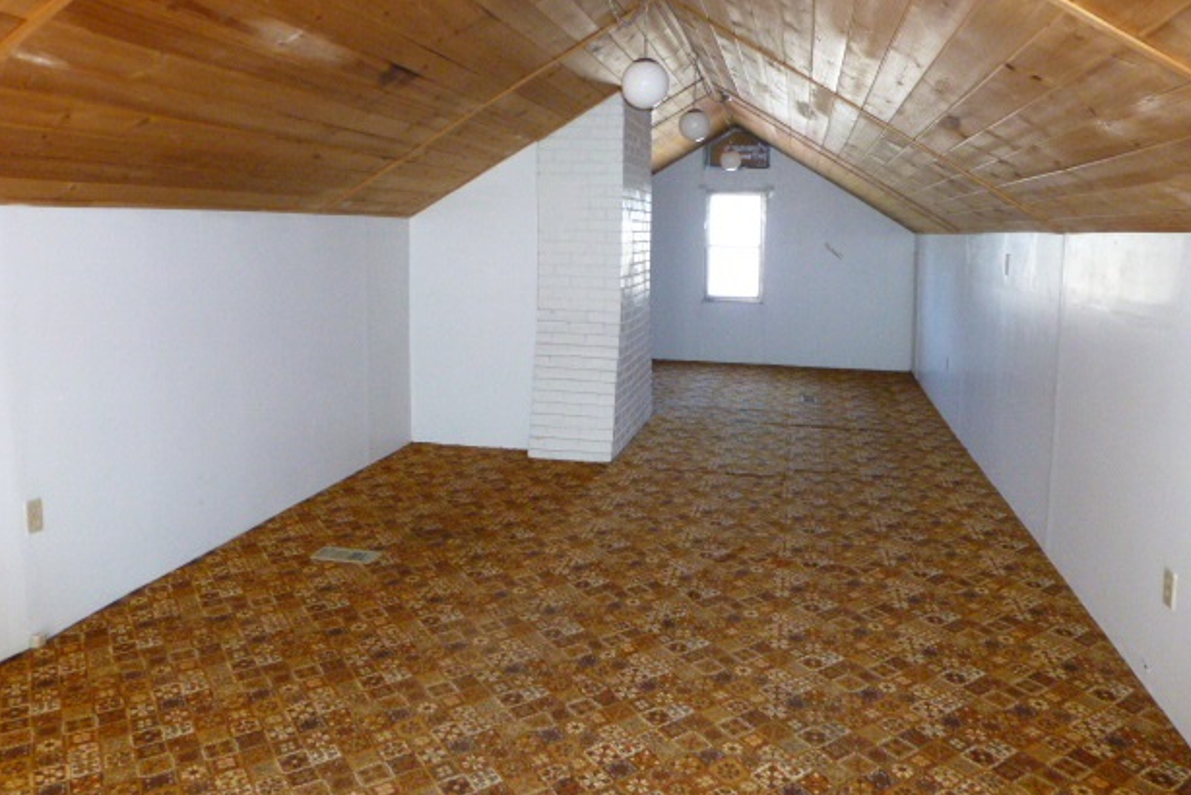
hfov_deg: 69.4
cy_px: 337
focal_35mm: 26
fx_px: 861
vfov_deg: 49.4
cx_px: 613
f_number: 3.3
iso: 800
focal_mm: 4.3
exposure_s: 1/60
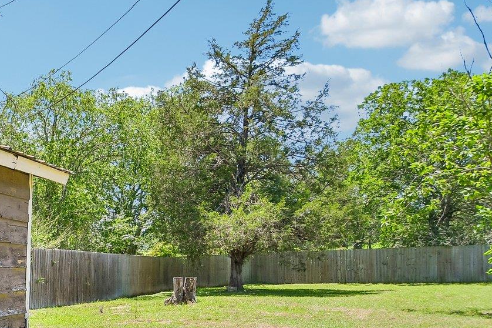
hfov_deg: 36.3
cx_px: -73
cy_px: 230
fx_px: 601
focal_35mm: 44
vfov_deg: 30.2
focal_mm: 12
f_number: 8
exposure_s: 1/640
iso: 400
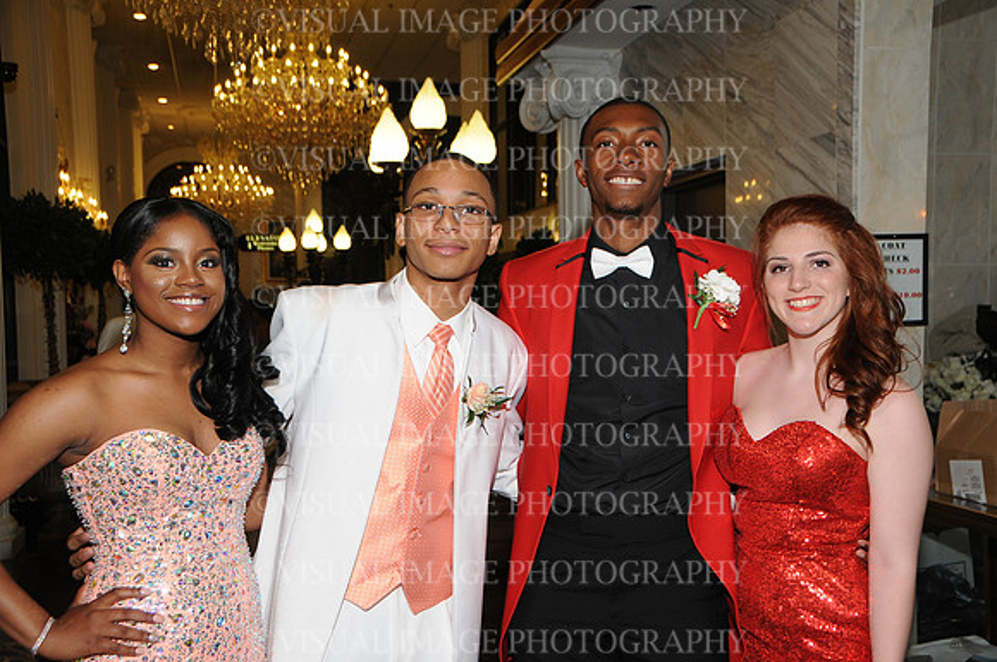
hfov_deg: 45.0
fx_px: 1203
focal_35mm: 44
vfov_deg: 30.8
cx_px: 498
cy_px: 331
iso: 320
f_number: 5.6
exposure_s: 1/60
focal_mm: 29
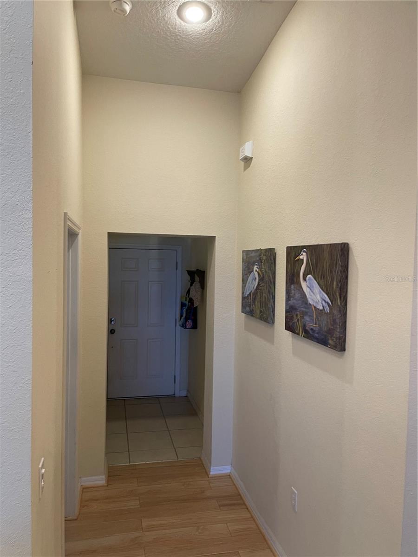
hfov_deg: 53.1
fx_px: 419
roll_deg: -1.7
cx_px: 209
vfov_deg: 67.3
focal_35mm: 26
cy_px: 278
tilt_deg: -2.5
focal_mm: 4.2
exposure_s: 1/60
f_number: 1.6
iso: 125
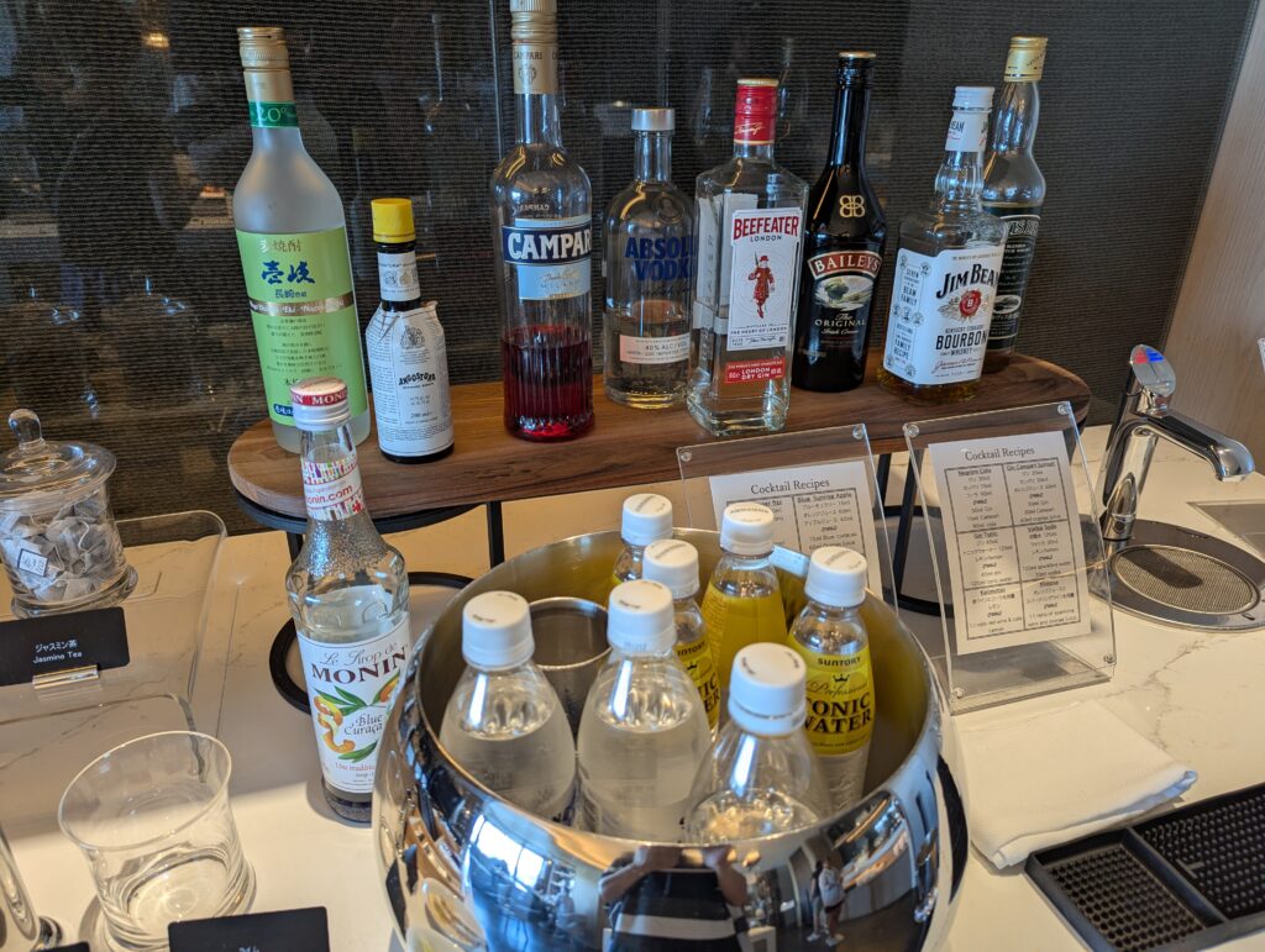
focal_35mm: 24
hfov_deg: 71.5
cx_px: 632
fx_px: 878
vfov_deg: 56.9
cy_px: 476
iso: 40
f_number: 1.85
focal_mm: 6.81
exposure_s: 1/32.5
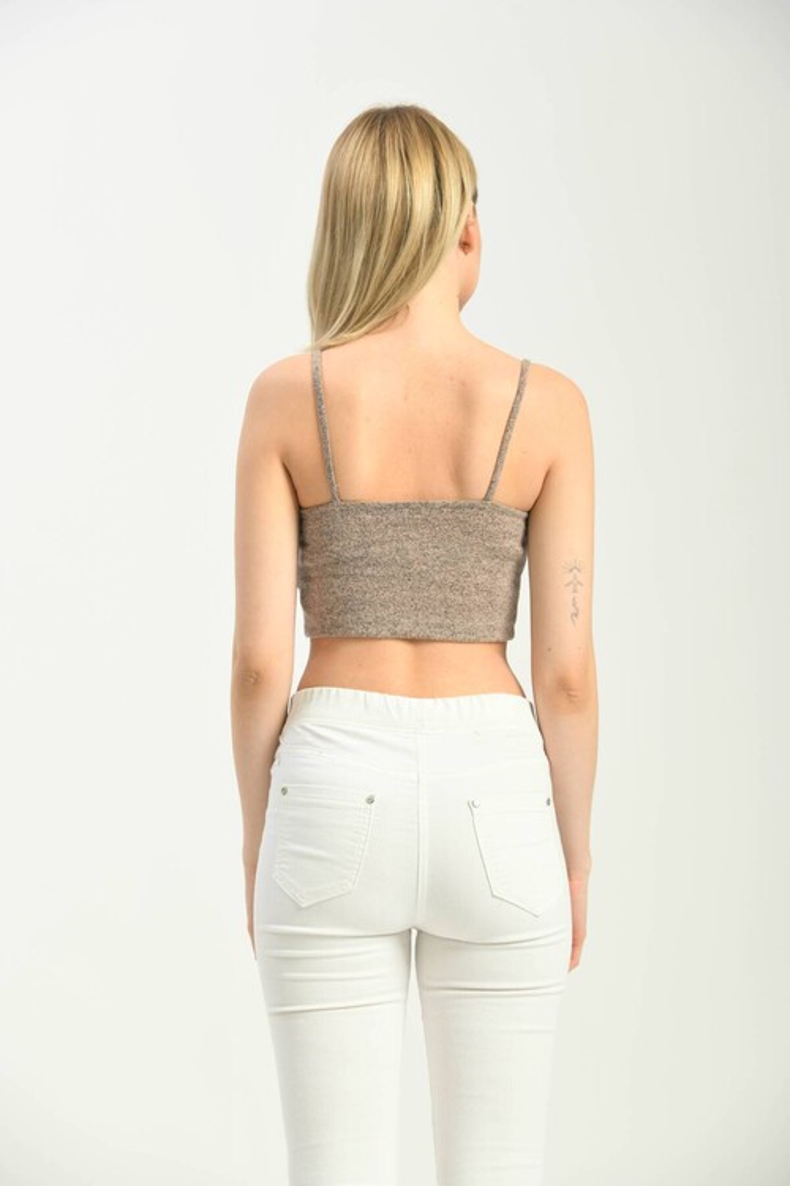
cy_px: 593
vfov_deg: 18.3
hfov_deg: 12.2
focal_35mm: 112
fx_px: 3686
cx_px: 395
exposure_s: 1/160
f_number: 6.3
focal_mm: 112
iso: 100
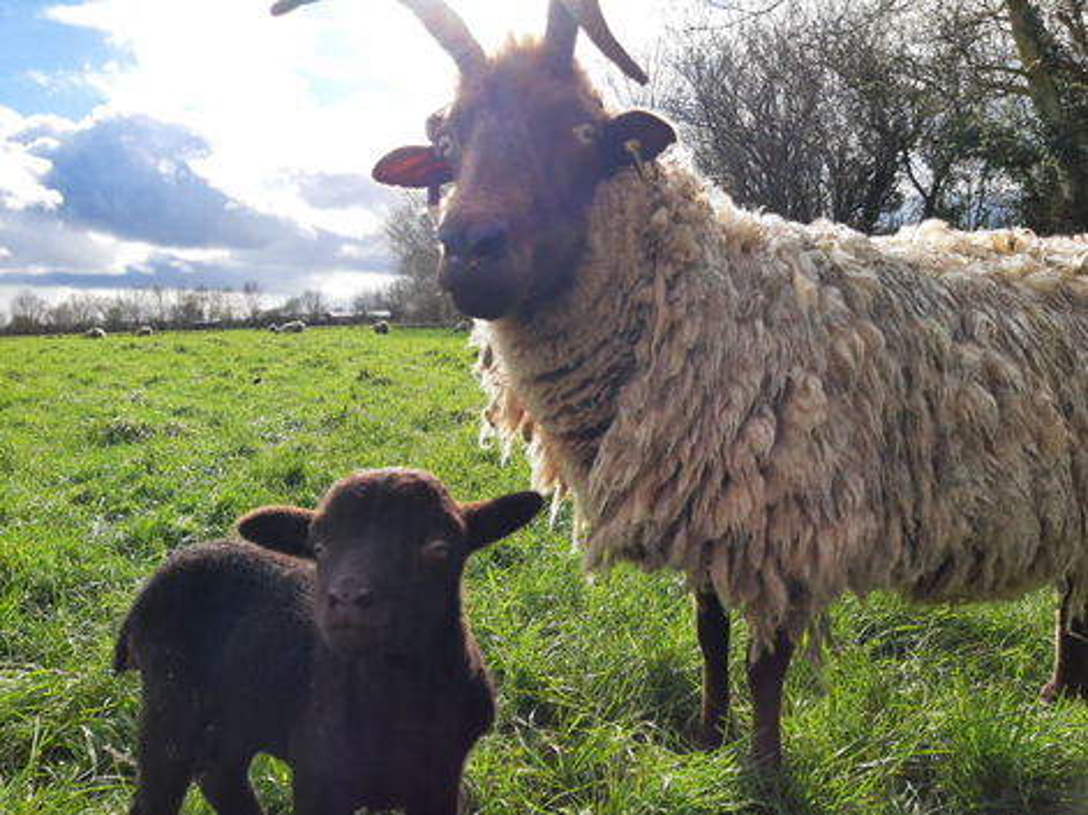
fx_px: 817
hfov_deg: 67.3
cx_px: 544
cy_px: 408
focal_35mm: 26
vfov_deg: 53.0
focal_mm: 3.93
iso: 40
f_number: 1.7
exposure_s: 1/1340
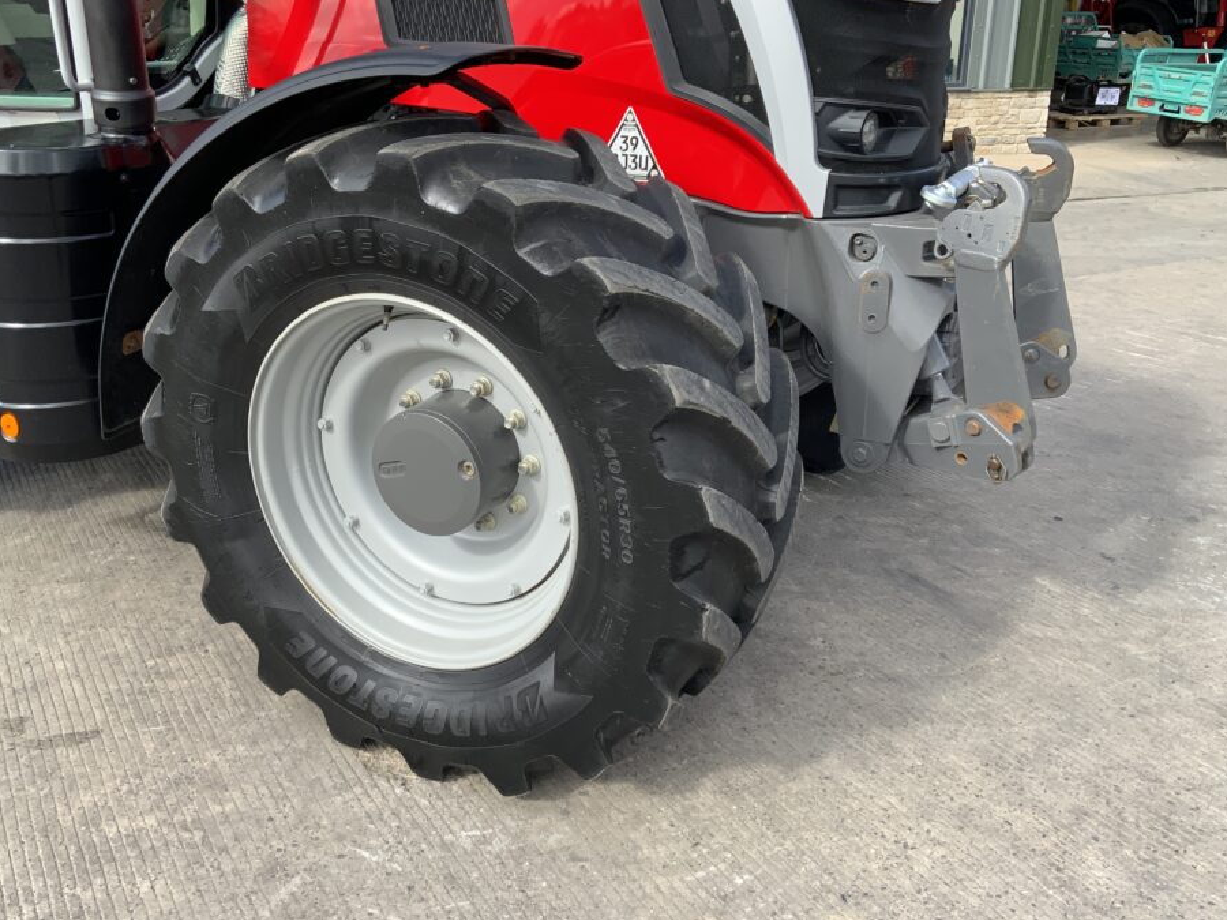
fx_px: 1170
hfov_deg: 55.3
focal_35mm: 33
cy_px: 403
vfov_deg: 42.9
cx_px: 559
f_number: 1.8
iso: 16
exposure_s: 1/556
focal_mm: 3
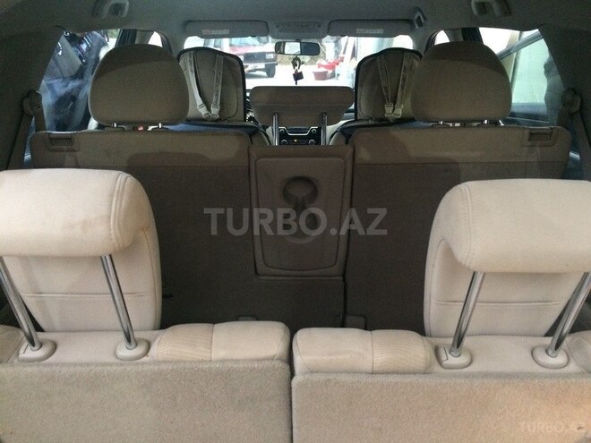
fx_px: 495
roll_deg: -1.3
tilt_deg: -21.8
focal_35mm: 29
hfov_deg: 61.7
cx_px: 296
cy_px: 222
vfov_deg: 48.2
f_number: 2.2
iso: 400
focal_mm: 4.15
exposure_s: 1/17
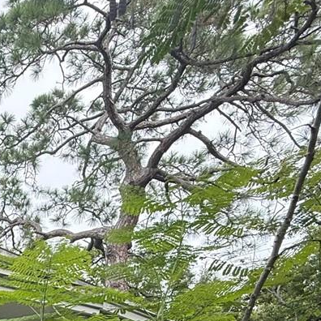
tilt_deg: +6.7
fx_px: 525
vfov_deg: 29.1
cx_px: -129
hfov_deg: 26.8
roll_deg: -2.8
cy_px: 391
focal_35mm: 50
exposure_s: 1/118
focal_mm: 2.22
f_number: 2.2
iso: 64
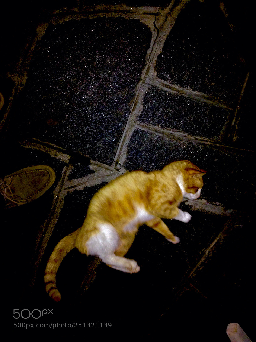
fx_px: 325
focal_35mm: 33
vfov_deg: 55.4
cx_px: 128
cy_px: 171
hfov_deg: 42.9
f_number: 2.4
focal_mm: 4.12
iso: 200
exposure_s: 1/16
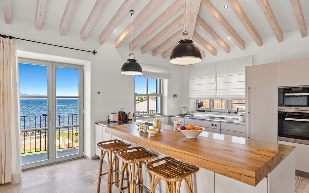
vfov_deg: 62.2
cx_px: 160
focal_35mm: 19
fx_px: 160
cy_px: 102
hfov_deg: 87.9
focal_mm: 17
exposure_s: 1/30
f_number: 5
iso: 320
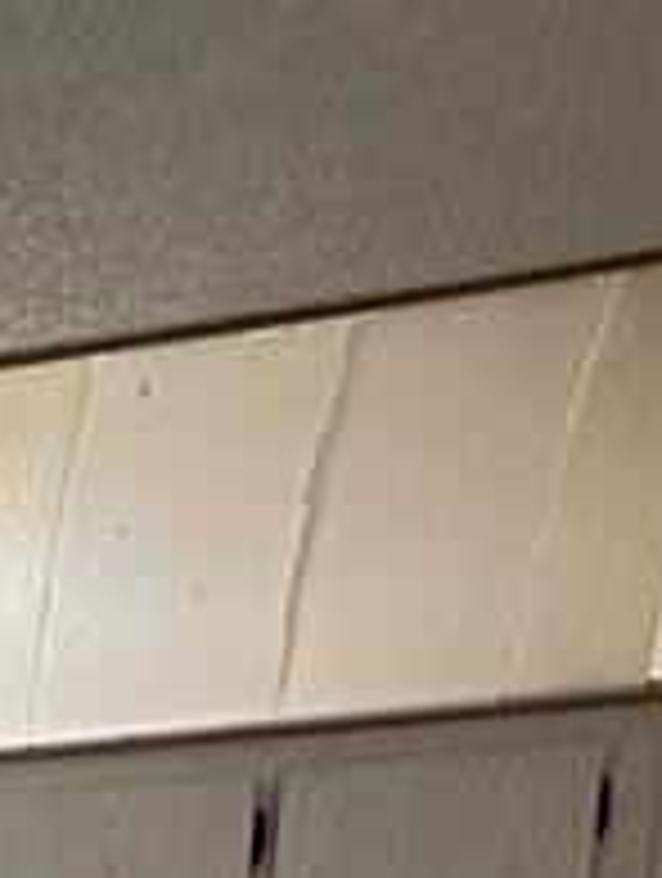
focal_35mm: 86
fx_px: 2186
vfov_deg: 17.3
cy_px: 1693
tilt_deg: -5.5
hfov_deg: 11.5
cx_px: -1225
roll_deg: -1.8
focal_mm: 2.22
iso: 250
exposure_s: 1/120
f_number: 2.2
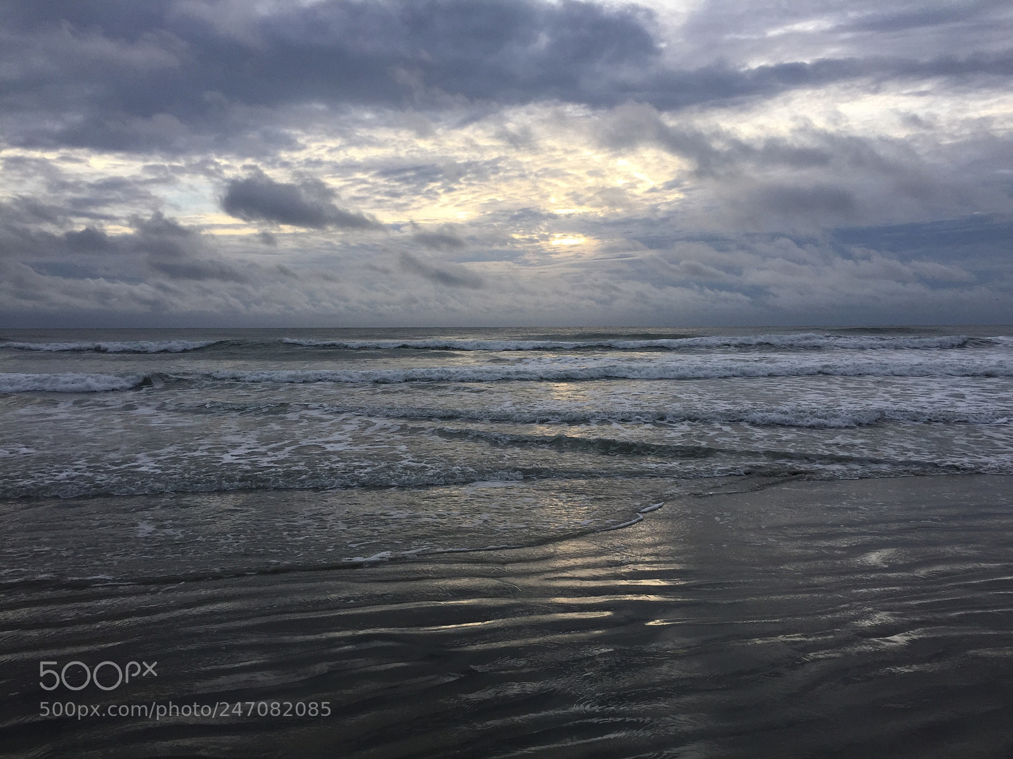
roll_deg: -0.4
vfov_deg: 48.2
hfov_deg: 61.7
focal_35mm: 29
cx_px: 506
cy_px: 380
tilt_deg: -3.3
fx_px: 849
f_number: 2.2
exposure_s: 1/514
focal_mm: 4.15
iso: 32
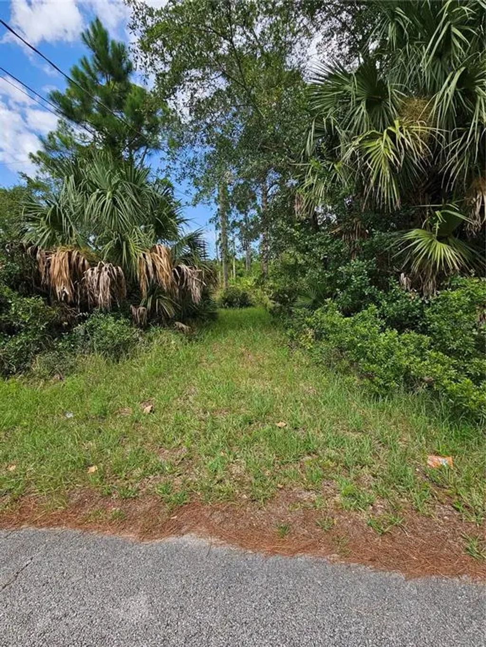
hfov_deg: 89.9
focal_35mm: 13
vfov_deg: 106.2
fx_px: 243
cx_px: 243
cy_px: 324
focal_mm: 2.2
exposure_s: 1/1038
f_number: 2.2
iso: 50
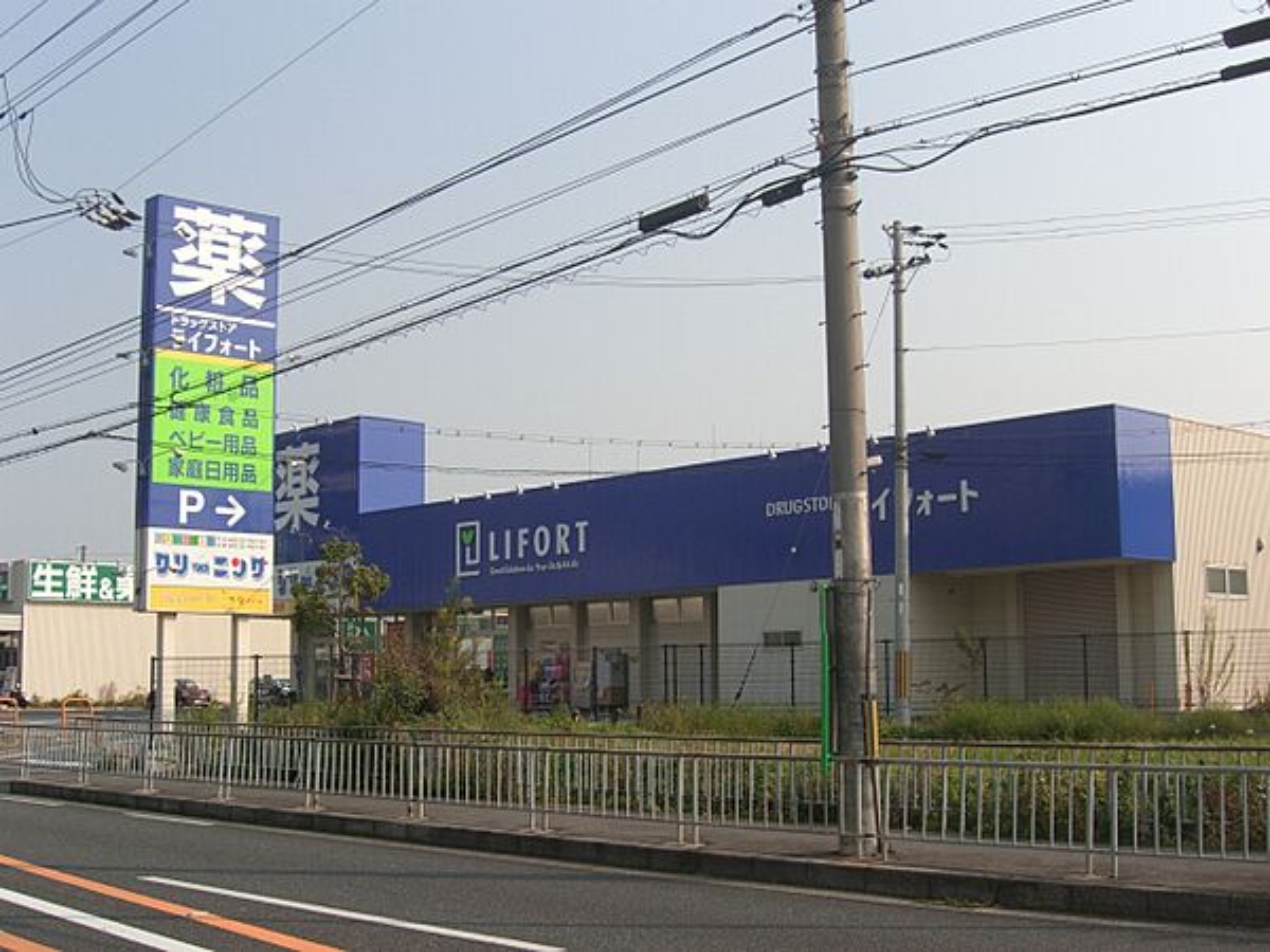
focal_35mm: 46
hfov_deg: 41.2
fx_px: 1688
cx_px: 635
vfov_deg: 31.5
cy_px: 476
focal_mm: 9.5
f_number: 4.4
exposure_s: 1/640
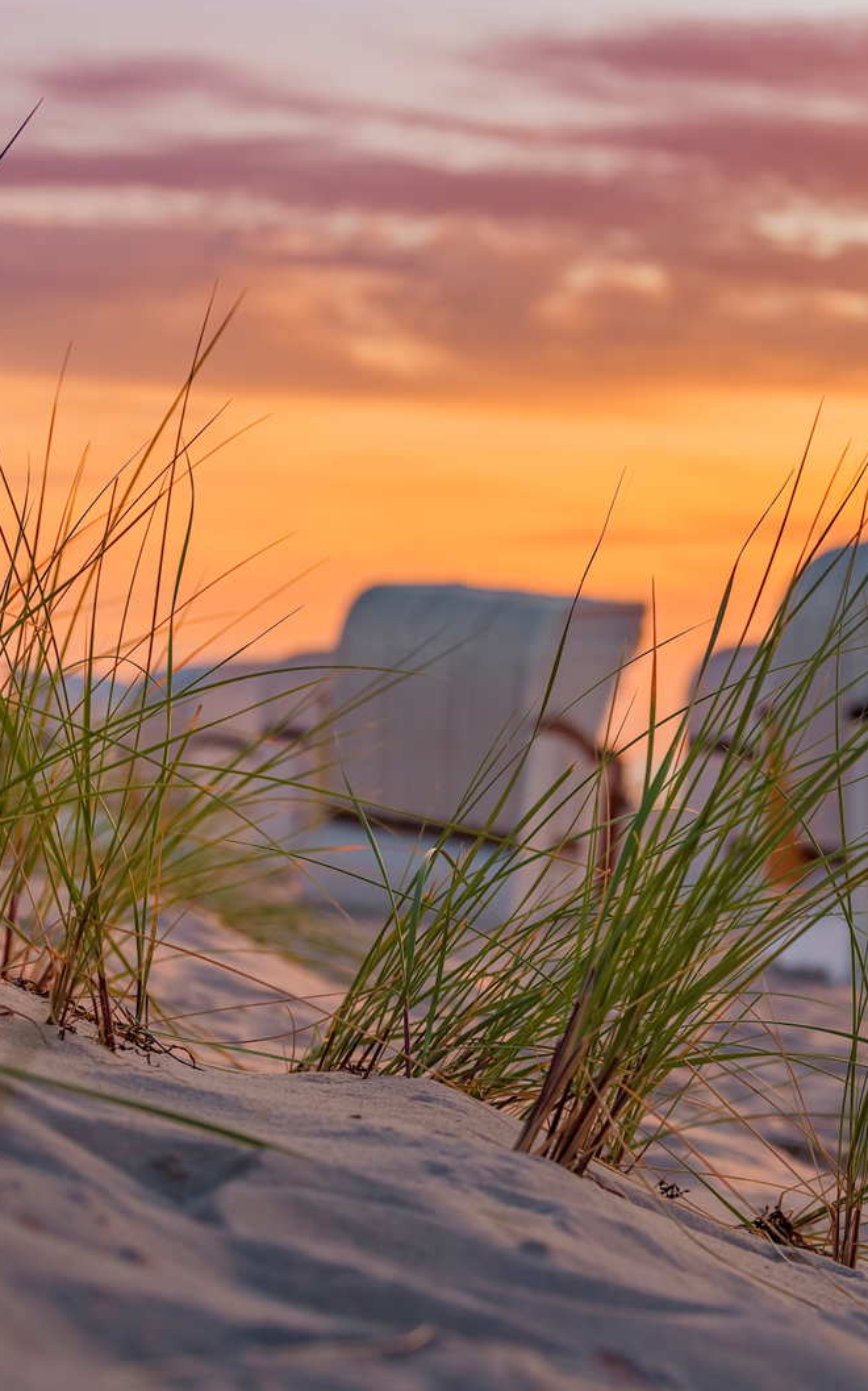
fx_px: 4091
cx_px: 583
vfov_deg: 19.3
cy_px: 694
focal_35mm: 108
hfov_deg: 12.1
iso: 100
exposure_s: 1/640
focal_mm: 70
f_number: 5
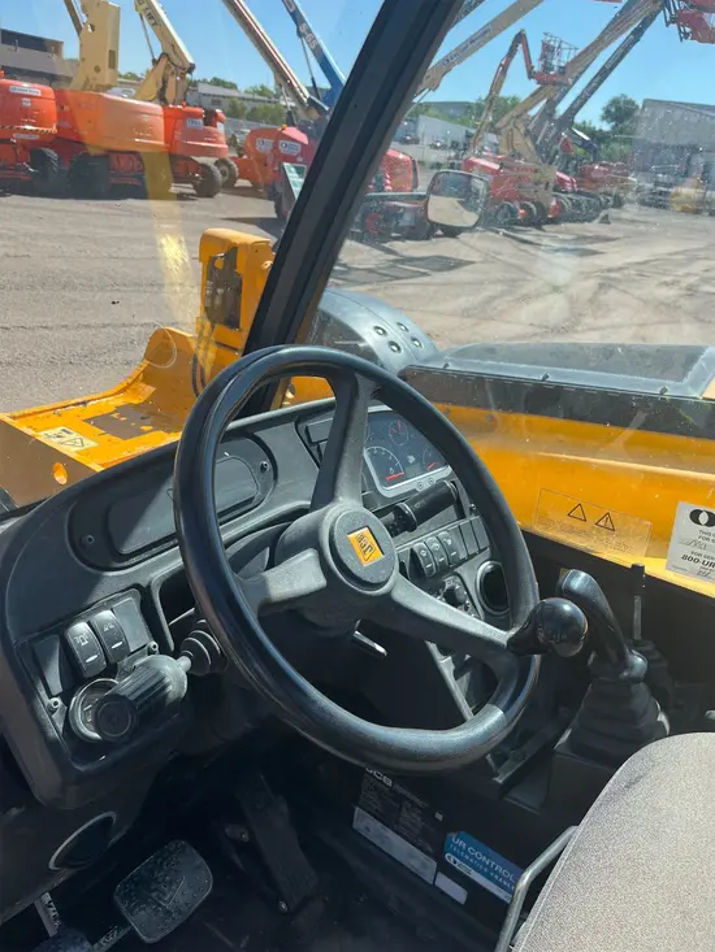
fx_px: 716
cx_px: 358
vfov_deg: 67.3
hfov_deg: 53.1
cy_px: 476
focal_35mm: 26
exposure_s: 1/1325
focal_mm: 5.1
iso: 50
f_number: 1.6
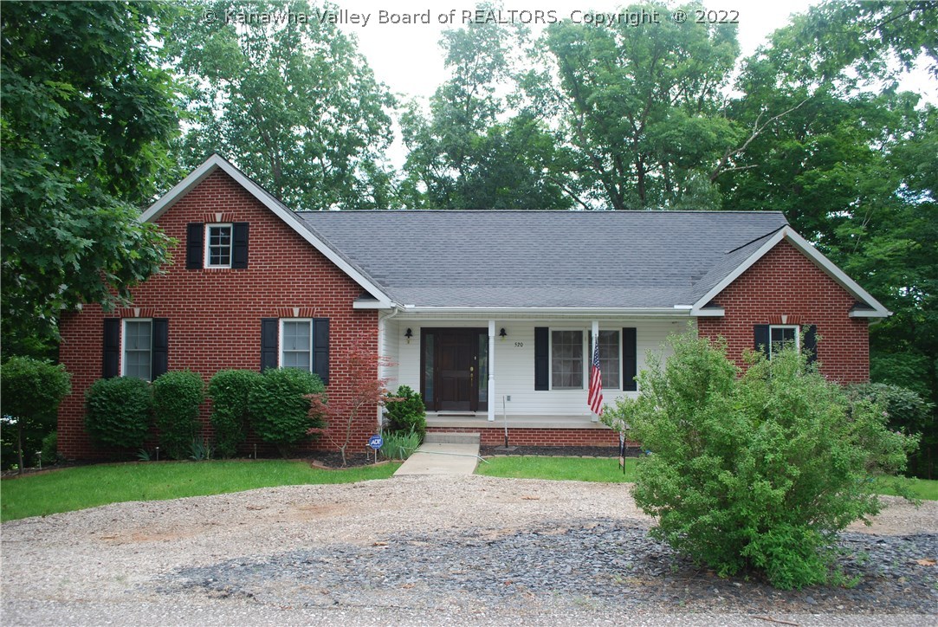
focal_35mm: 27
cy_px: 314
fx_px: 704
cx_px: 469
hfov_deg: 67.3
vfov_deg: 48.0
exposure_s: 1/125
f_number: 5.6
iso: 125
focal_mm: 18
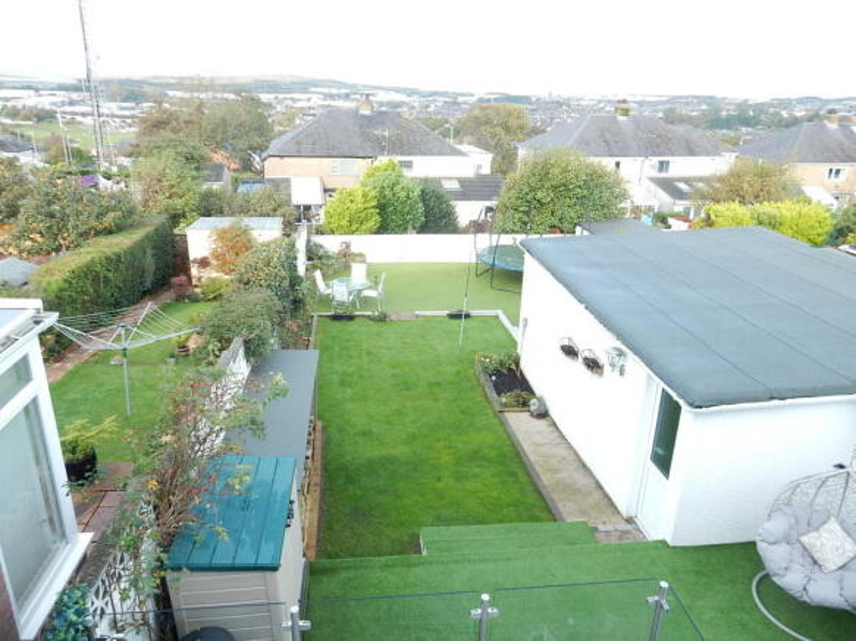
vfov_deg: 54.9
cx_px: 428
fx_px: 618
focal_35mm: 25
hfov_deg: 69.4
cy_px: 320
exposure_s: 1/160
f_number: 3.7
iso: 125
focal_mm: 4.5
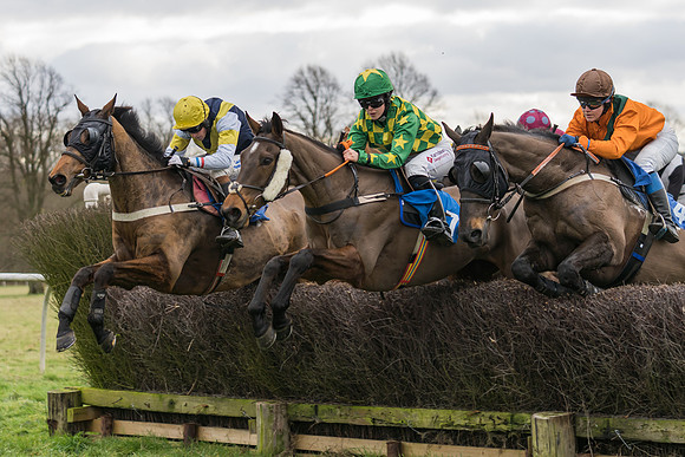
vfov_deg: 12.3
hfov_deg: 18.4
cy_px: 215
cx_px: 324
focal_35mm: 111
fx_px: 2116
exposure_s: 1/1000
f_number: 2.8
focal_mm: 70
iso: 400
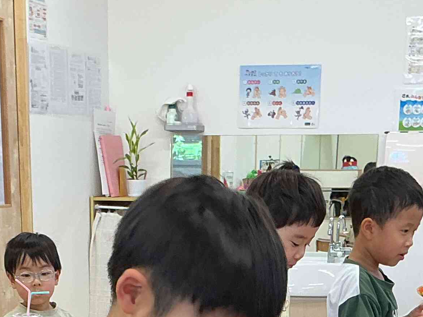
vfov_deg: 13.5
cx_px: 176
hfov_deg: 19.6
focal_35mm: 100
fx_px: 1222
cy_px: 545
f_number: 1.8
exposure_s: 1/60
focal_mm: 3
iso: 40
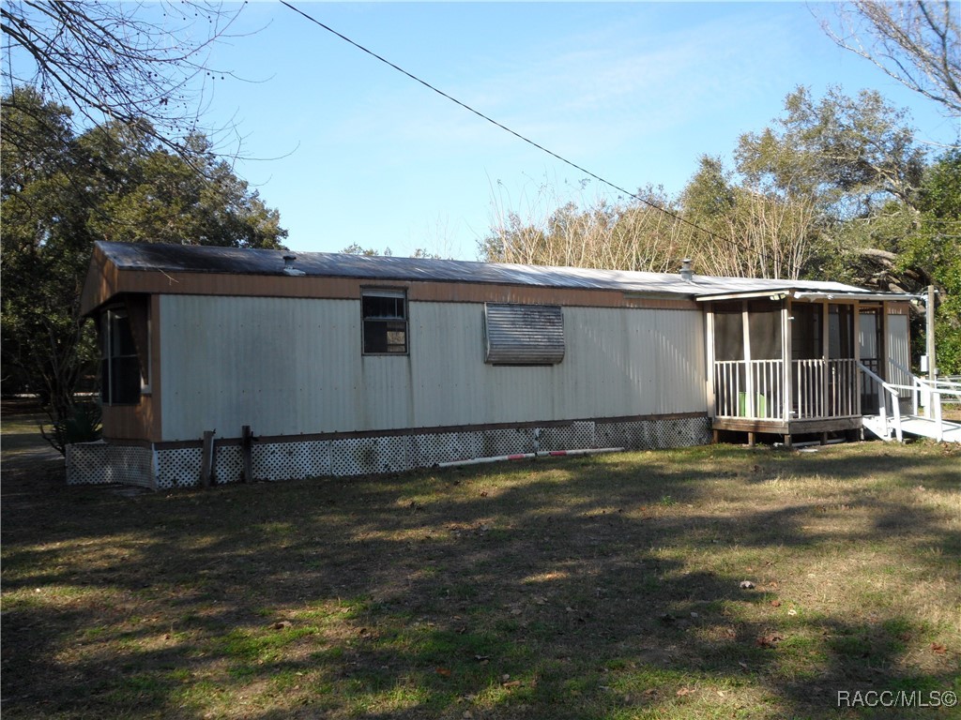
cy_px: 360
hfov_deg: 56.8
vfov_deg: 44.2
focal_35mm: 32
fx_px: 888
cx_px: 480
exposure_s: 1/350
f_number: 3.7
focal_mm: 5.7
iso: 80
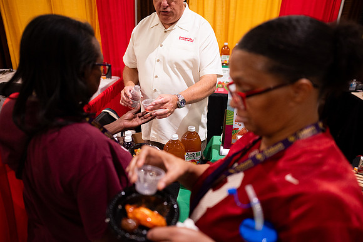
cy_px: 121
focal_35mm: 25
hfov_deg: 70.7
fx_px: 256
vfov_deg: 50.6
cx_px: 187
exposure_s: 1/200
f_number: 1.8
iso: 1250
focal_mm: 24
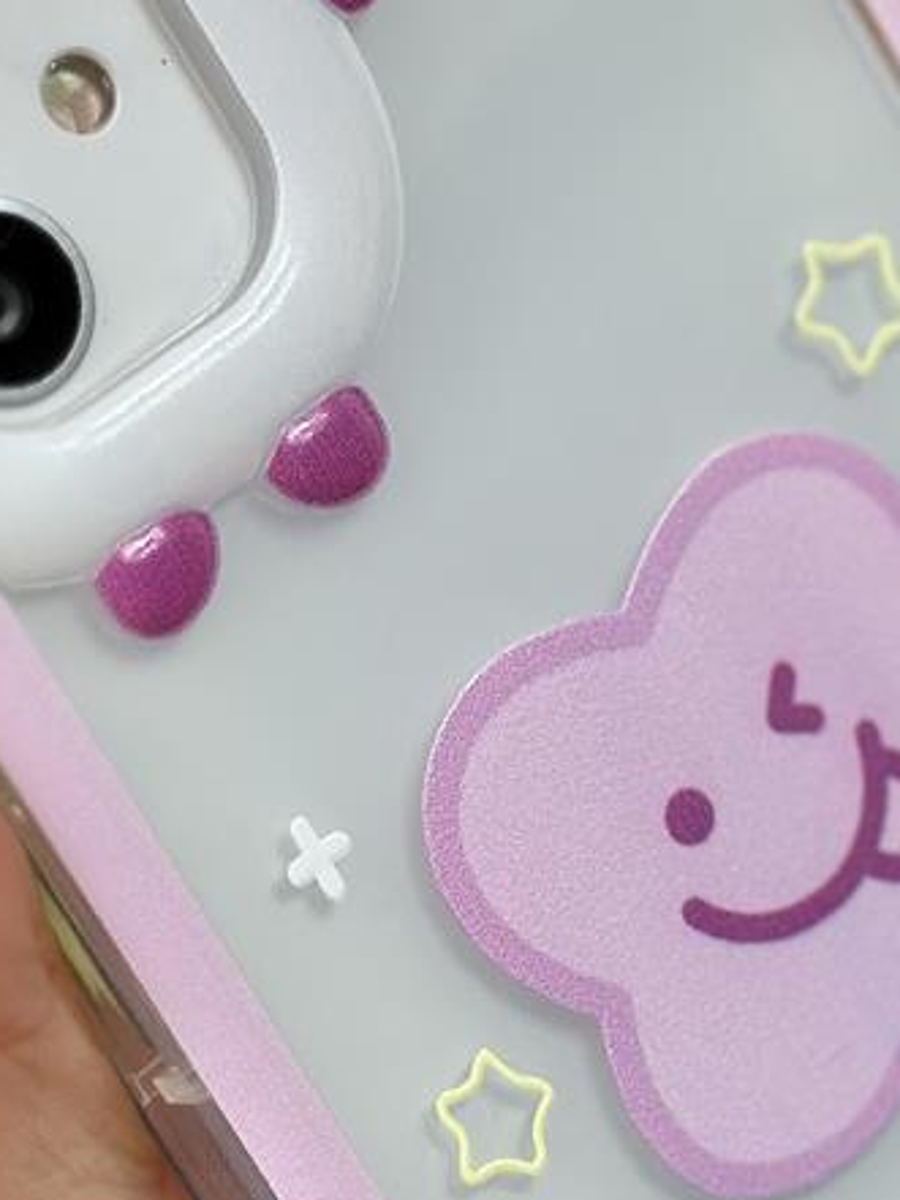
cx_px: 606
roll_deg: +5.5
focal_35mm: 145
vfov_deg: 13.6
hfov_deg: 10.2
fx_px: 5024
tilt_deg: -29.3
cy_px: 660
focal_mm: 6.86
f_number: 1.78
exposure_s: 1/100
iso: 160
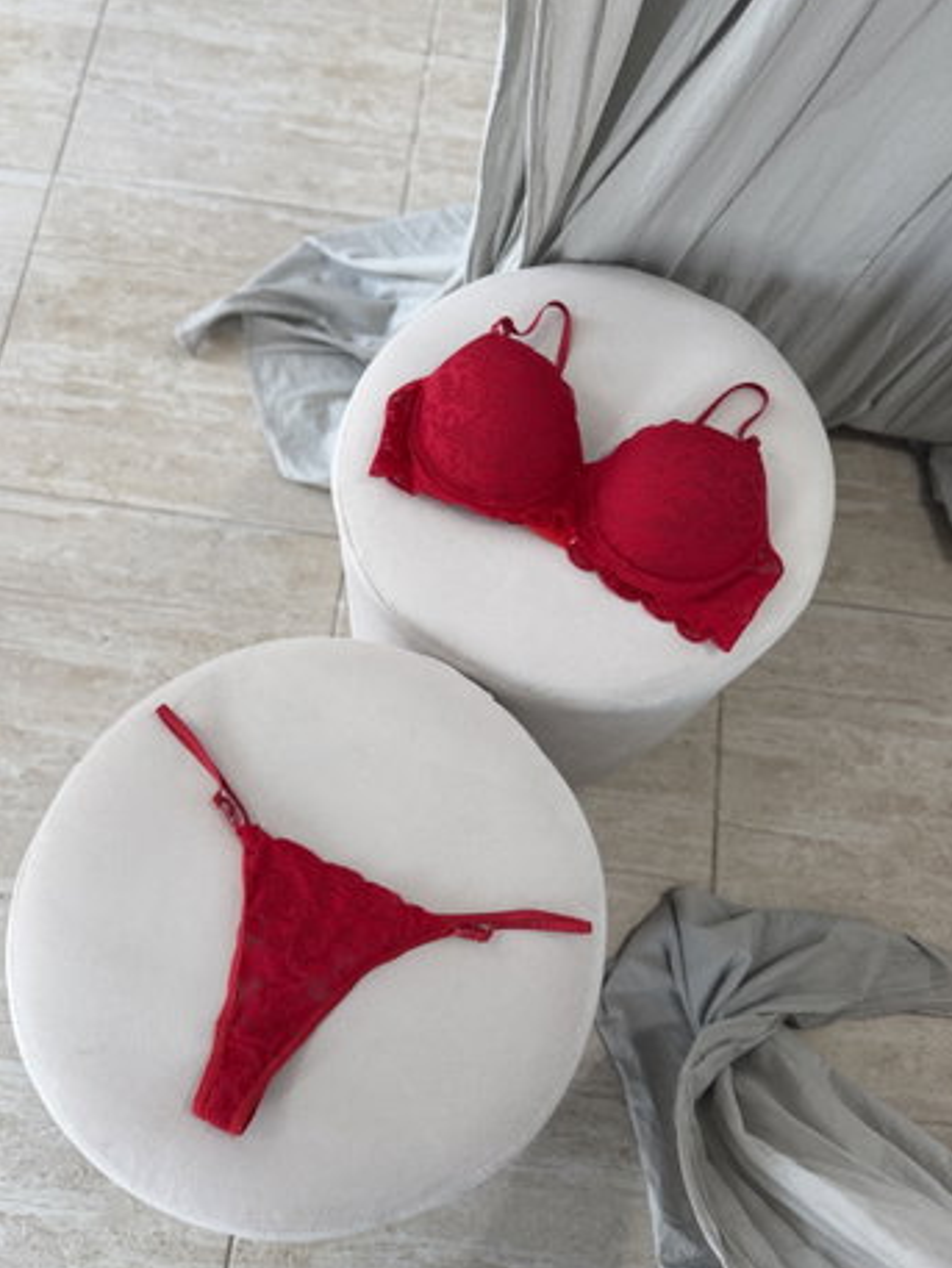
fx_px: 1026
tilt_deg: -72.1
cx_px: 464
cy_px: 640
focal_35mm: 28
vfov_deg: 63.4
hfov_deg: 49.8
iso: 200
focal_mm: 6.76
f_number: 1.78
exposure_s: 1/100
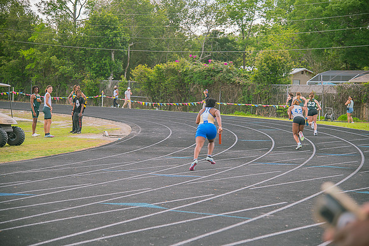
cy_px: 123
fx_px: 768
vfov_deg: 18.2
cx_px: 184
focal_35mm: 75
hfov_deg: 27.0
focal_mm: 75
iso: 200
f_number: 4
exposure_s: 1/200
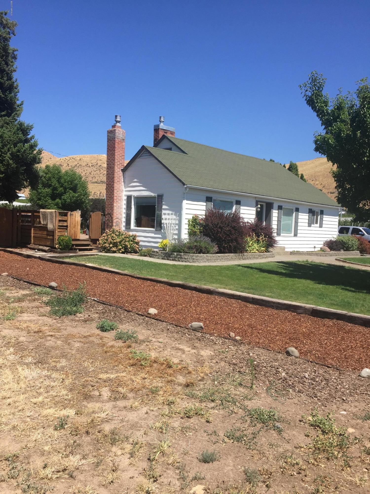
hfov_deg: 48.2
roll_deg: -2.6
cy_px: 247
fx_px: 413
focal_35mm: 29
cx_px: 185
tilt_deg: -1.7
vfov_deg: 61.7
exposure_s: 1/1522
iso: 32
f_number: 2.2
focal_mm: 4.15
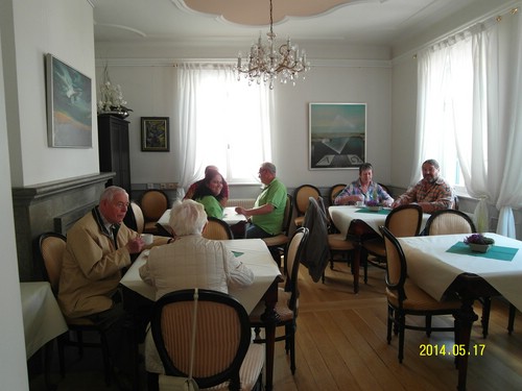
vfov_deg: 56.8
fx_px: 362
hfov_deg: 71.6
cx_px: 261
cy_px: 196
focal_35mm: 24
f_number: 2.8
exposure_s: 1/30
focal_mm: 4.4
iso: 120
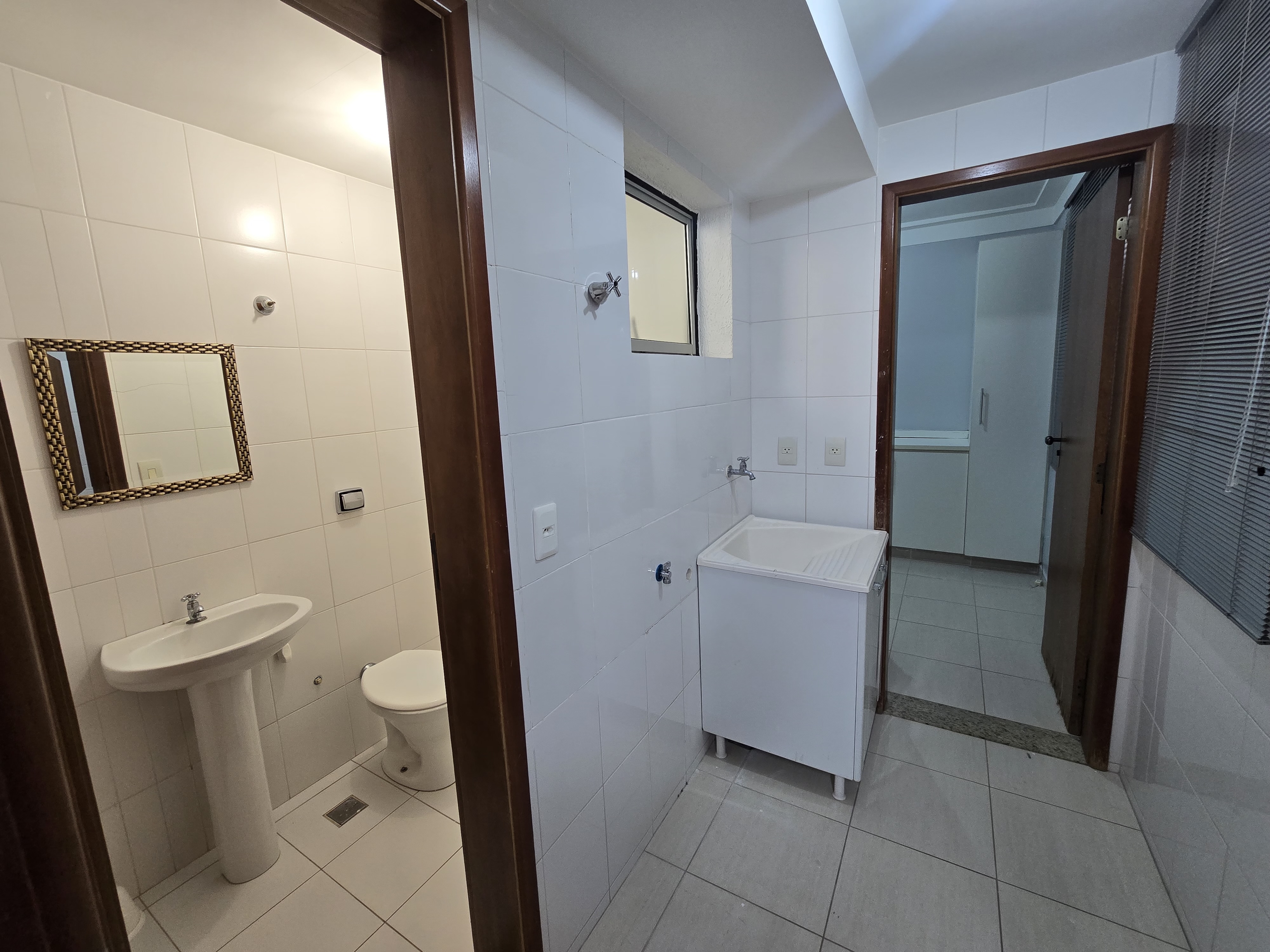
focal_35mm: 13
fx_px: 477
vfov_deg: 89.9
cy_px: 476
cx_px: 635
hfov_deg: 106.2
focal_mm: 2.2
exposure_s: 1/60
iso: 160
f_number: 2.2
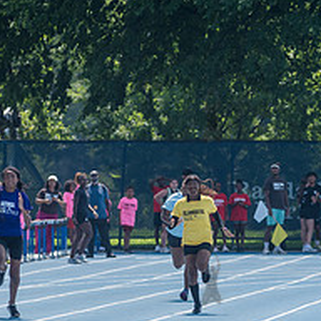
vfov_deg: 3.4
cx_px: 211
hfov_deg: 3.4
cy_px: 275
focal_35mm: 514
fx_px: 5393
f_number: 4.5
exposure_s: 1/2500
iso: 250
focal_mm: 200
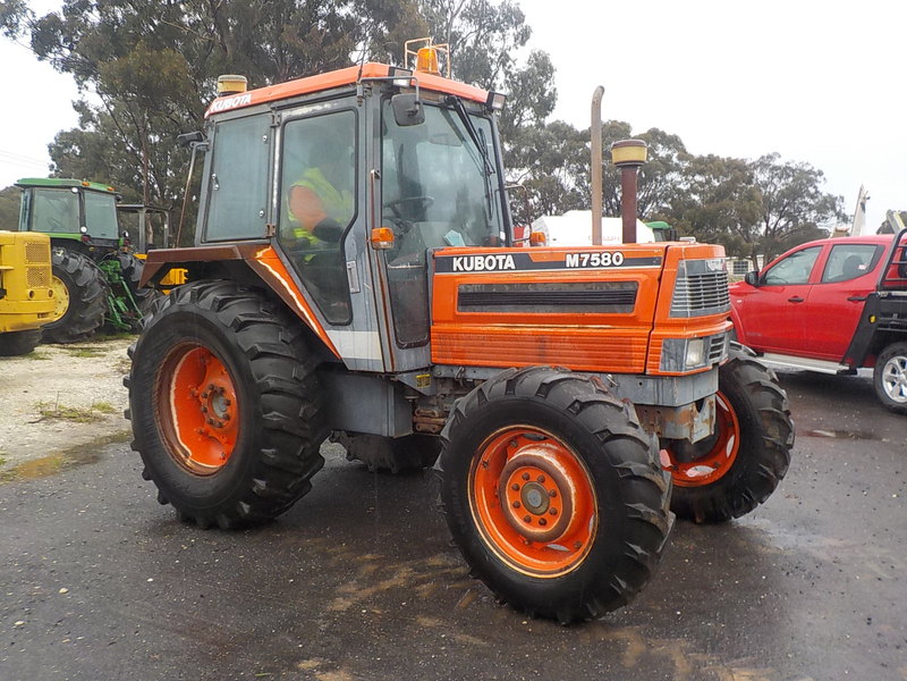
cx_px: 454
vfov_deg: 46.8
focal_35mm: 30
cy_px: 340
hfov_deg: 60.0
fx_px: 786
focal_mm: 4.1
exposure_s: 1/100
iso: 125
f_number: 3.3
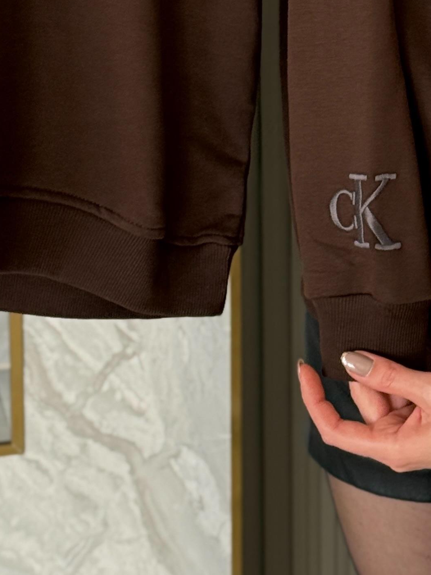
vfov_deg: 13.9
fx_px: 2290
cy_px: -118
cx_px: 386
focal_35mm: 138
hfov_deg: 10.7
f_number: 1.78
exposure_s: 1/121
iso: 64
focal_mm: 6.76
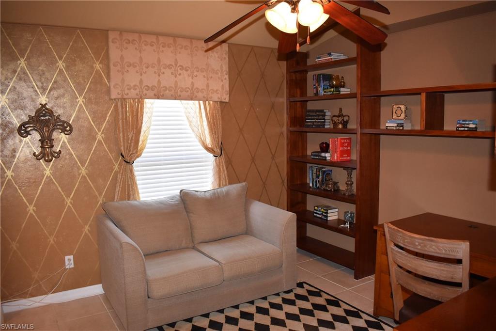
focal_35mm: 27
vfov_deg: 47.9
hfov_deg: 67.4
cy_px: 166
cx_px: 248
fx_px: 372
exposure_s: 1/125
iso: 1600
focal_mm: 18
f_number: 4
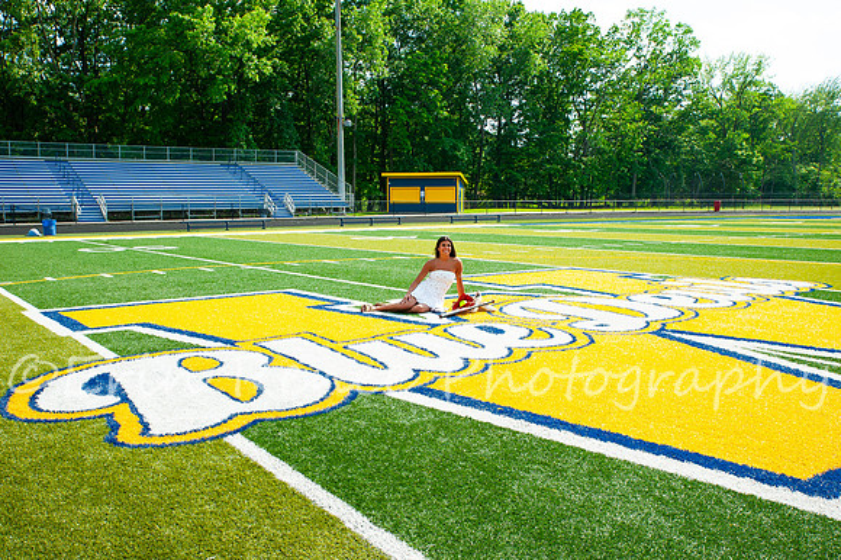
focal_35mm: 34
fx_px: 794
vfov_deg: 38.8
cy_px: 280
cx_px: 420
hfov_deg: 55.8
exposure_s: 1/200
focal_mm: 34
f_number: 14
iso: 400
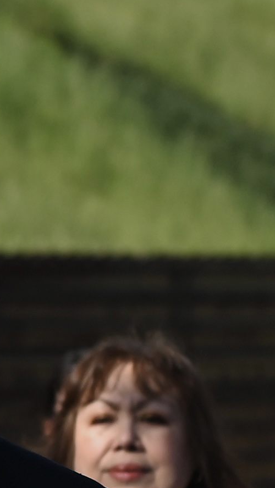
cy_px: 387
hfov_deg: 2.4
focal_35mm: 499
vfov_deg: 4.3
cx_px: -245
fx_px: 6464
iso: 200
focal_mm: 70
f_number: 4
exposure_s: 1/3200
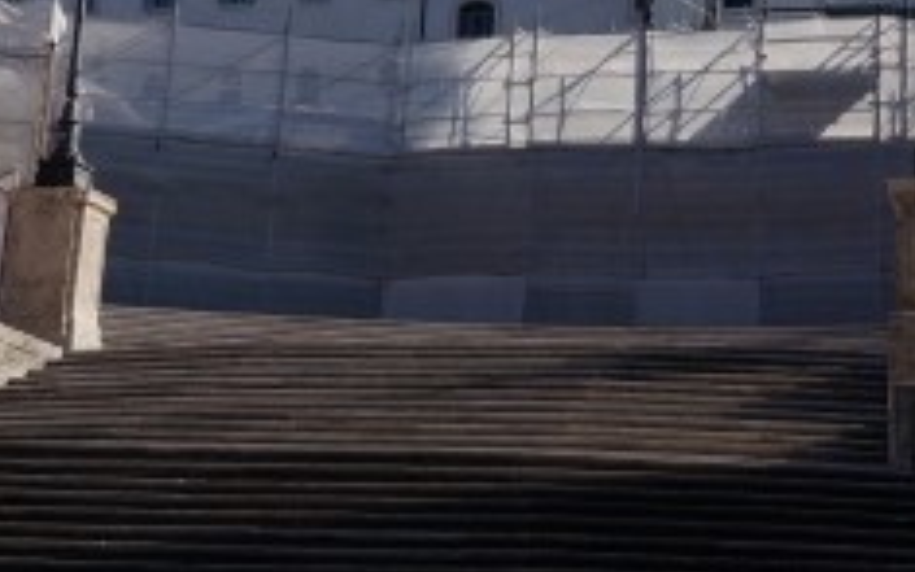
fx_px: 2932
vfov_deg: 10.7
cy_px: -346
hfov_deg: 17.7
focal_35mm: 118
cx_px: 557
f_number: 13
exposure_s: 1/160
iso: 100
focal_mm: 25
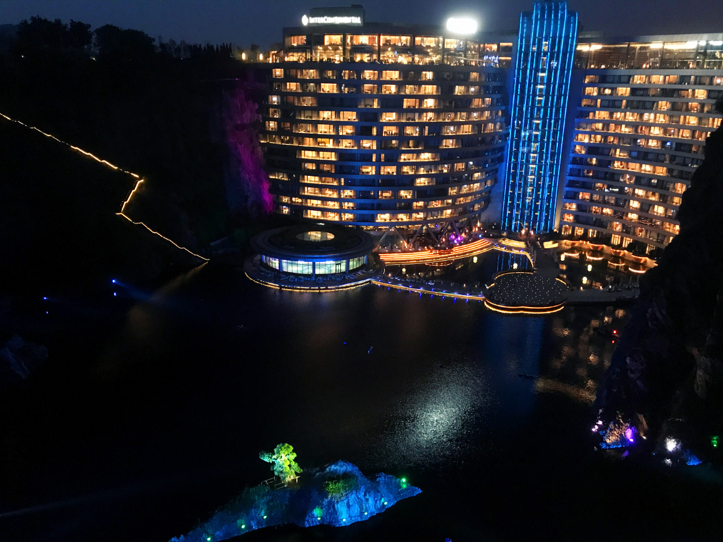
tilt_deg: -17.8
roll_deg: -1.0
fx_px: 585
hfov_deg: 63.4
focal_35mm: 28
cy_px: 271
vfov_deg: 49.7
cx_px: 362
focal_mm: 3.99
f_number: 1.8
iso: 160
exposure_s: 1/4
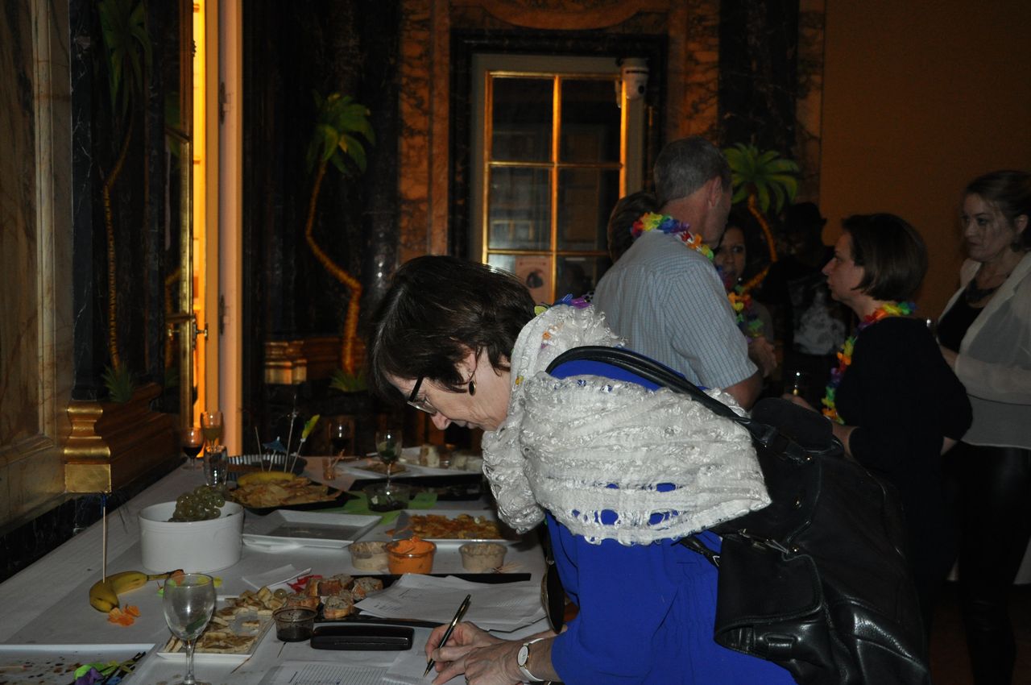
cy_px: 342
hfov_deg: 49.6
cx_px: 516
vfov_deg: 34.1
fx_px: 1115
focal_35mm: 39
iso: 800
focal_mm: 26
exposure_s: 1/60
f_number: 4
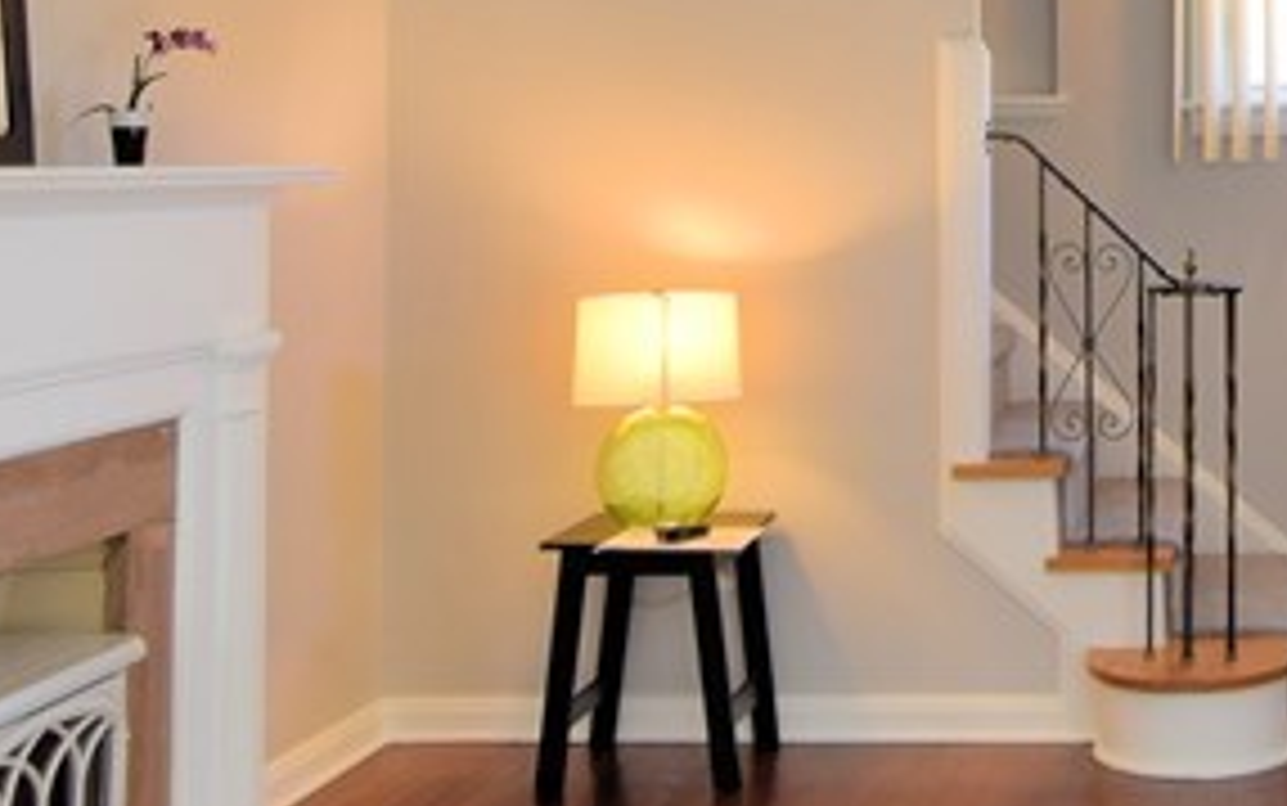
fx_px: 2035
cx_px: 1240
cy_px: 128
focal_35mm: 58
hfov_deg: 32.7
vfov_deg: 22.0
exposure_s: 1/20
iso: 100
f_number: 3.5
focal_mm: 10
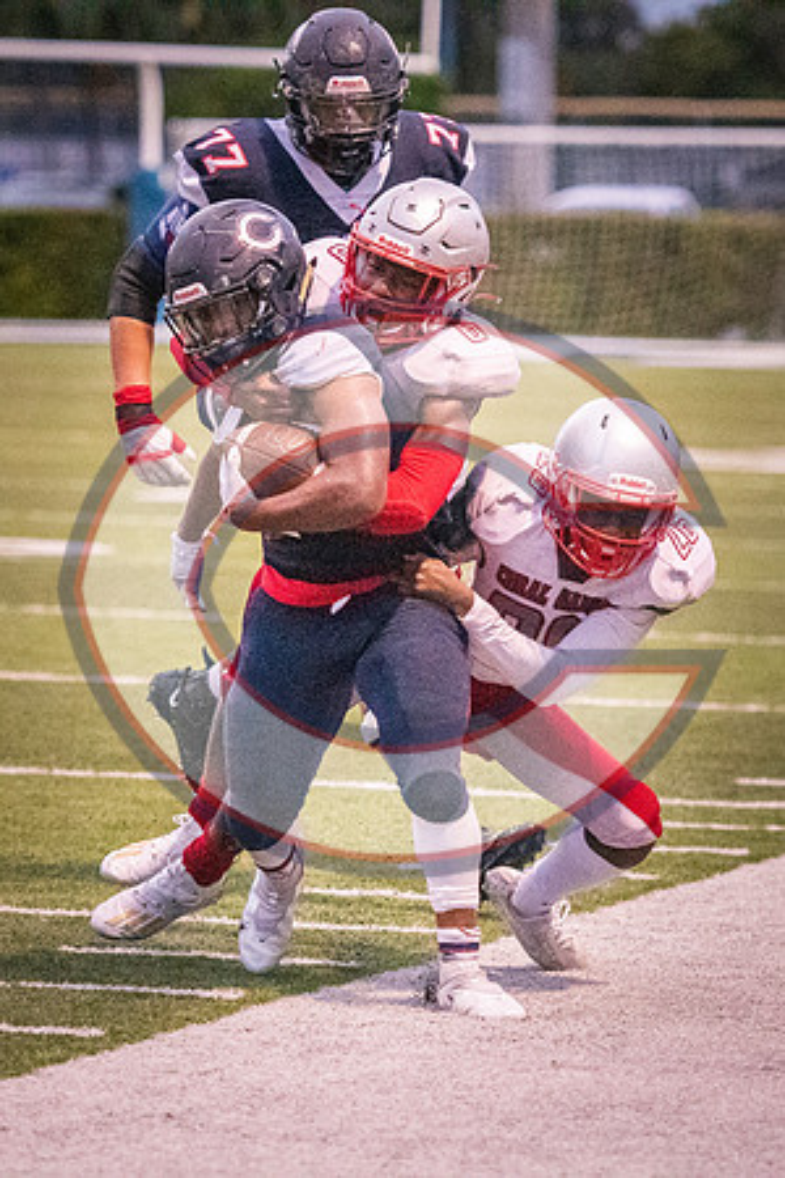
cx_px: 291
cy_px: 589
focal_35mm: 315
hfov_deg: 4.4
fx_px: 10302
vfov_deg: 6.5
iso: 16000
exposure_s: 1/2500
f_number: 2.8
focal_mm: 140
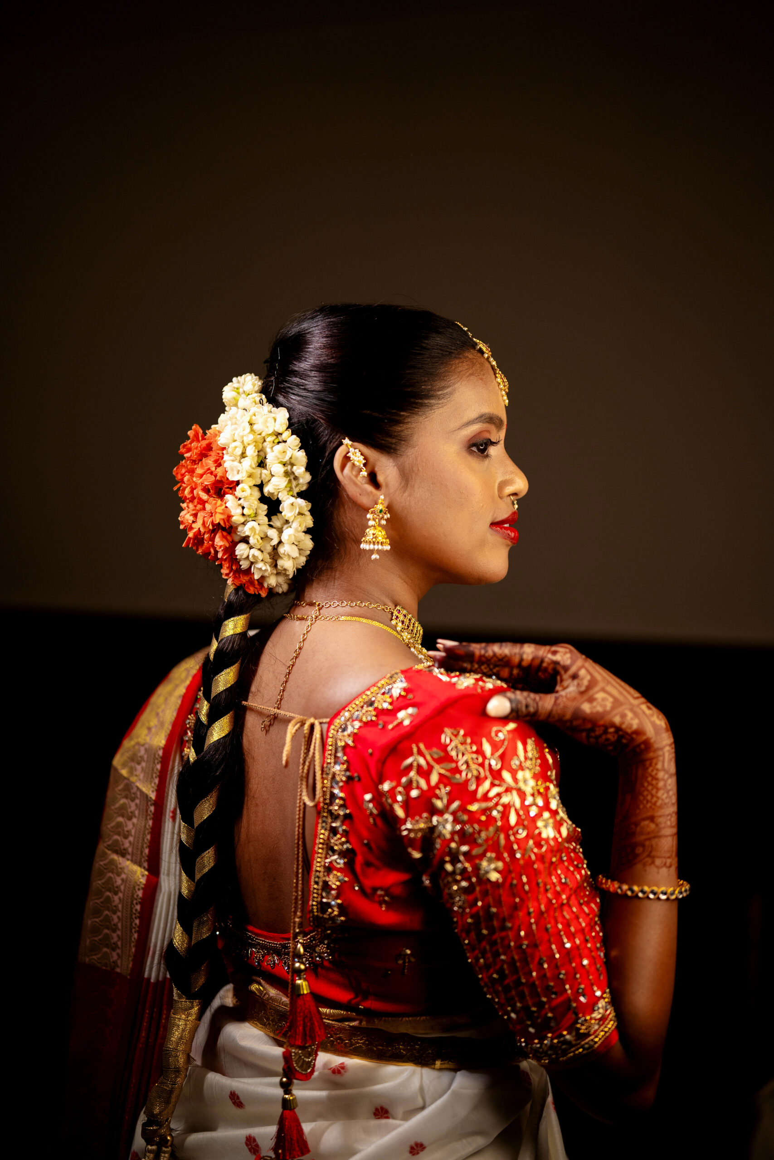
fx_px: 1612
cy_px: 580
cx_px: 387
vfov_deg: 39.6
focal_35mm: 50
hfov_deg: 27.0
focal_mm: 50
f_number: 1.6
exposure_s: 1/250
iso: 200
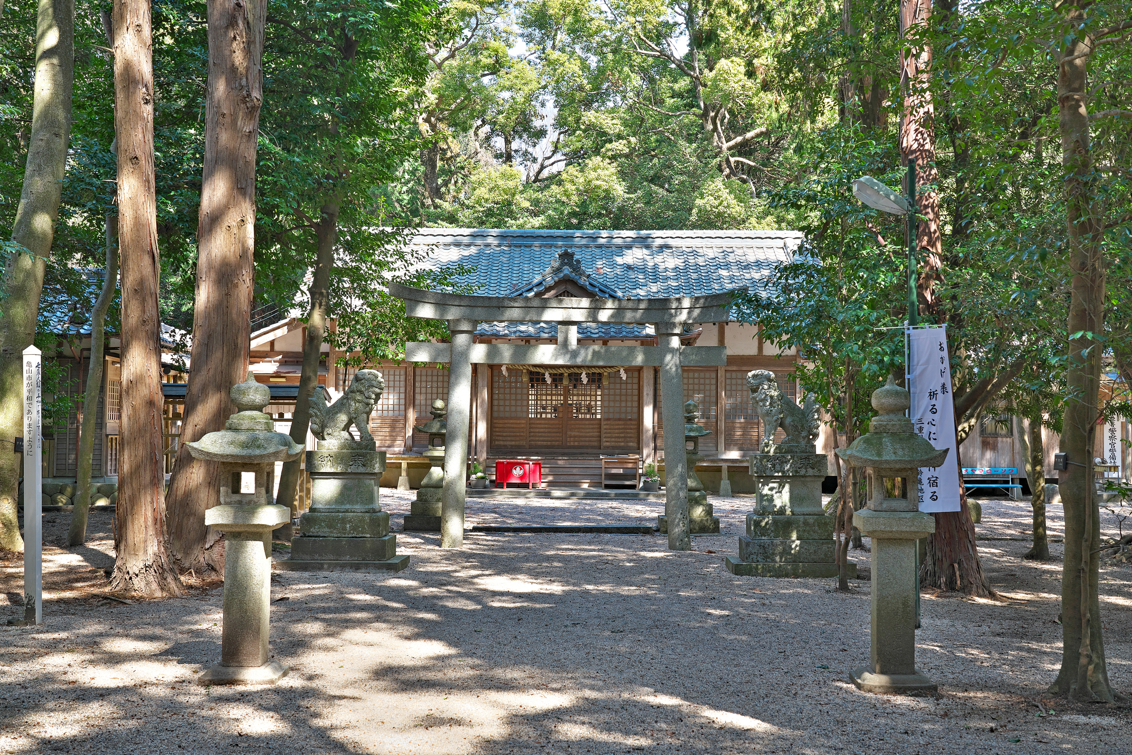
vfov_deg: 31.2
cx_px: 566
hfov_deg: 45.4
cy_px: 378
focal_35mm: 43
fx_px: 1352
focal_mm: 43
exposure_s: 1/40
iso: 200
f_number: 10
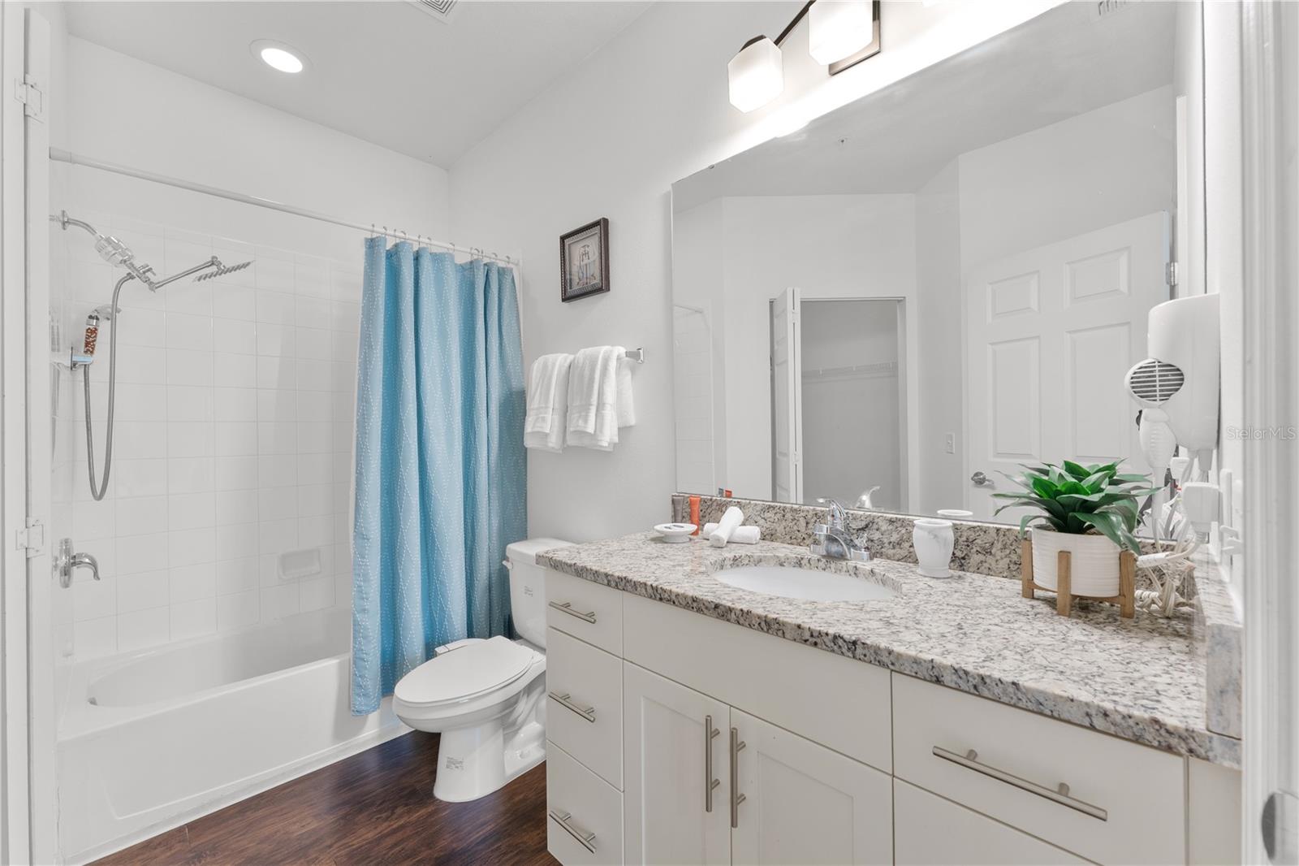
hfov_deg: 104.3
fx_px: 505
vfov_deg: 81.2
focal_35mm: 14
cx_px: 650
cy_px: 433
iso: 320
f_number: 8
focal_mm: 14
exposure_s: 1/3
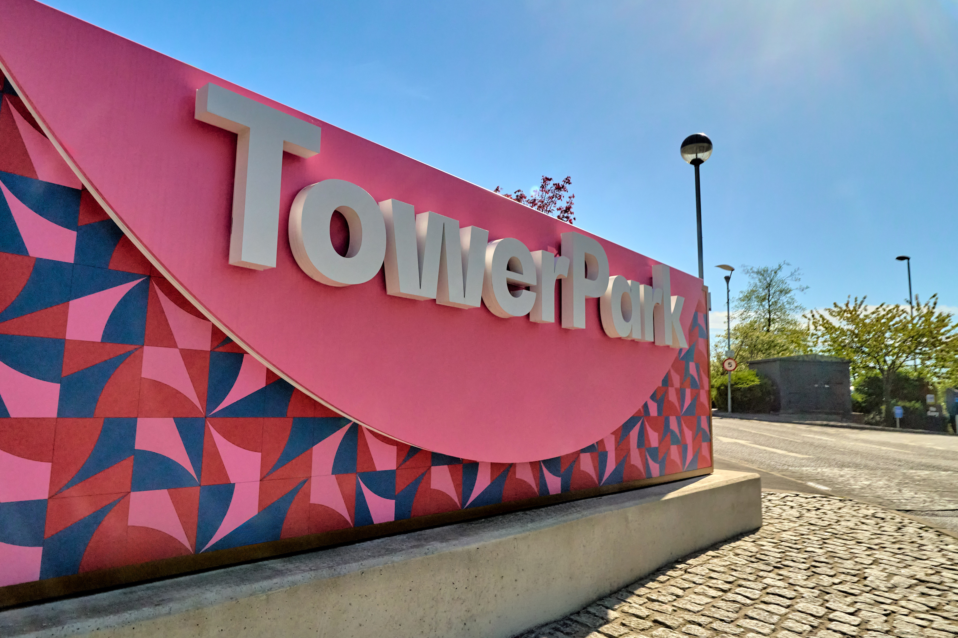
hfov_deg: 84.0
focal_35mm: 20
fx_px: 532
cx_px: 479
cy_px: 319
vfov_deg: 61.9
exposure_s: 1/2
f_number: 16
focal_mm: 20
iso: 1000
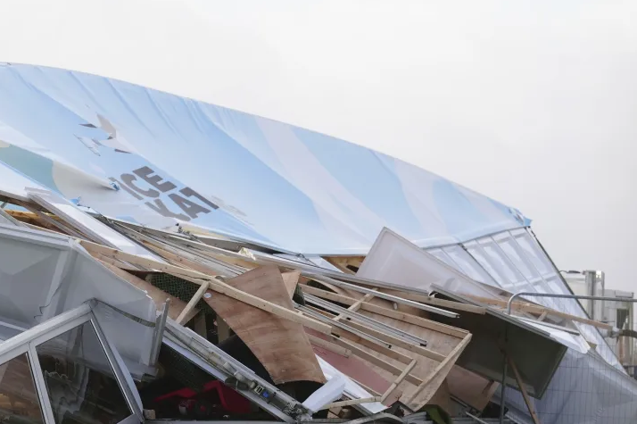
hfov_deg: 11.1
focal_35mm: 185
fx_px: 3271
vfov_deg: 7.4
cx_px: 228
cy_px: 282
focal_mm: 120
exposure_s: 1/1250
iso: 800
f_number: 5.6
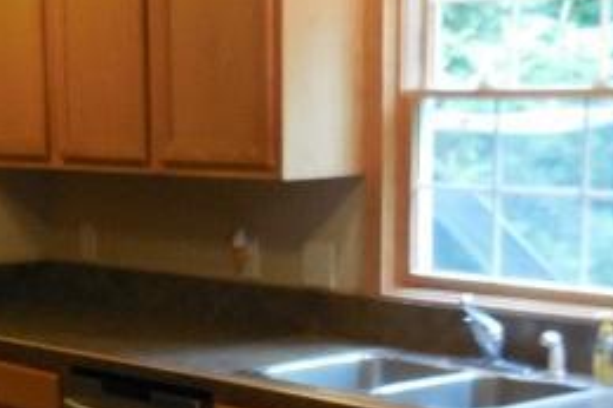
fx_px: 1702
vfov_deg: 13.3
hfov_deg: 20.3
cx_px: 149
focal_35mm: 100
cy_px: 479
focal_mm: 4.5
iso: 400
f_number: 3.1
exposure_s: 1/30
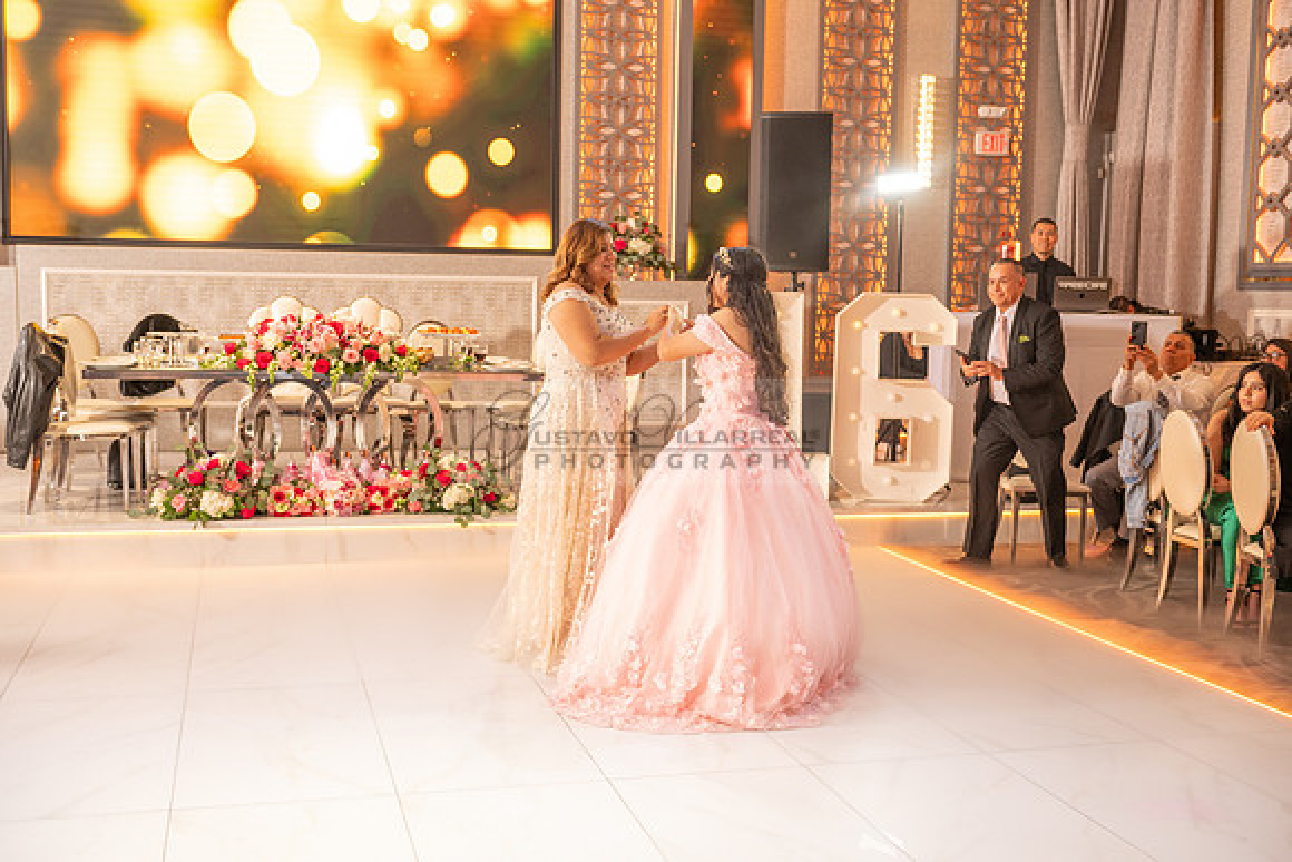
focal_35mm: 40
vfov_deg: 33.4
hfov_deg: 48.4
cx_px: 646
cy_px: 431
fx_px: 1436
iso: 640
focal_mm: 40
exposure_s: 1/160
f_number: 3.5
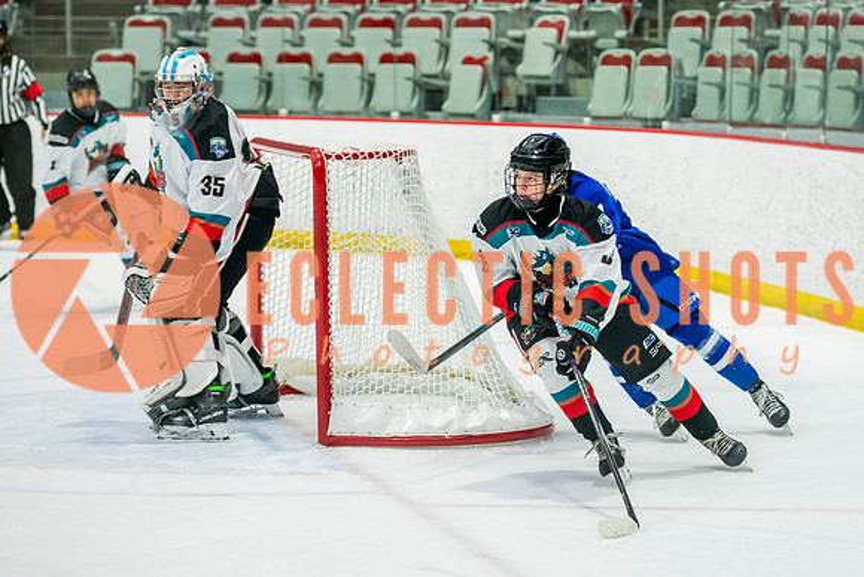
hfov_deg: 14.8
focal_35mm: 138
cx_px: 581
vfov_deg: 9.9
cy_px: 311
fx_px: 3324
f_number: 3.2
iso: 1600
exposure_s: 1/1000
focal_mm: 102
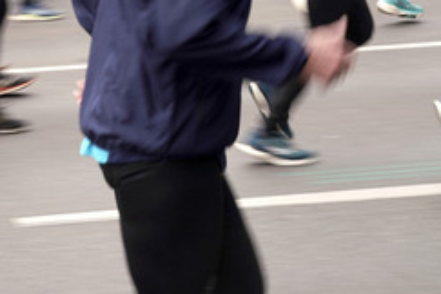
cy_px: 91
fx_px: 1703
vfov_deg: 9.9
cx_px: 59
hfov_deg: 14.6
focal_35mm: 139
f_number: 13
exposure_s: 1/80
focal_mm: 75
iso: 320
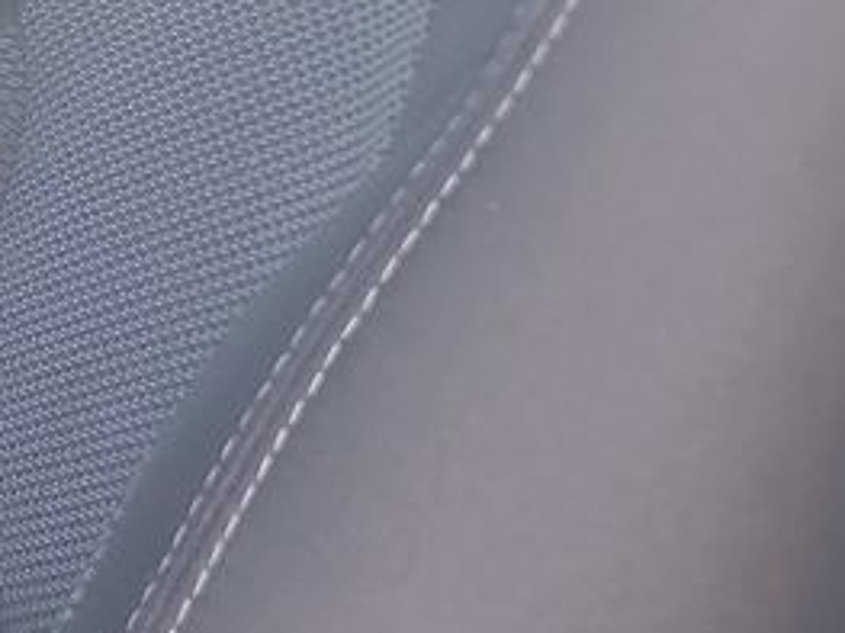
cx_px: -980
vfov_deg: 10.0
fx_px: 3562
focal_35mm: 146
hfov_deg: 11.7
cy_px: 681
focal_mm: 6.7
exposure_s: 1/59
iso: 167
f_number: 1.8
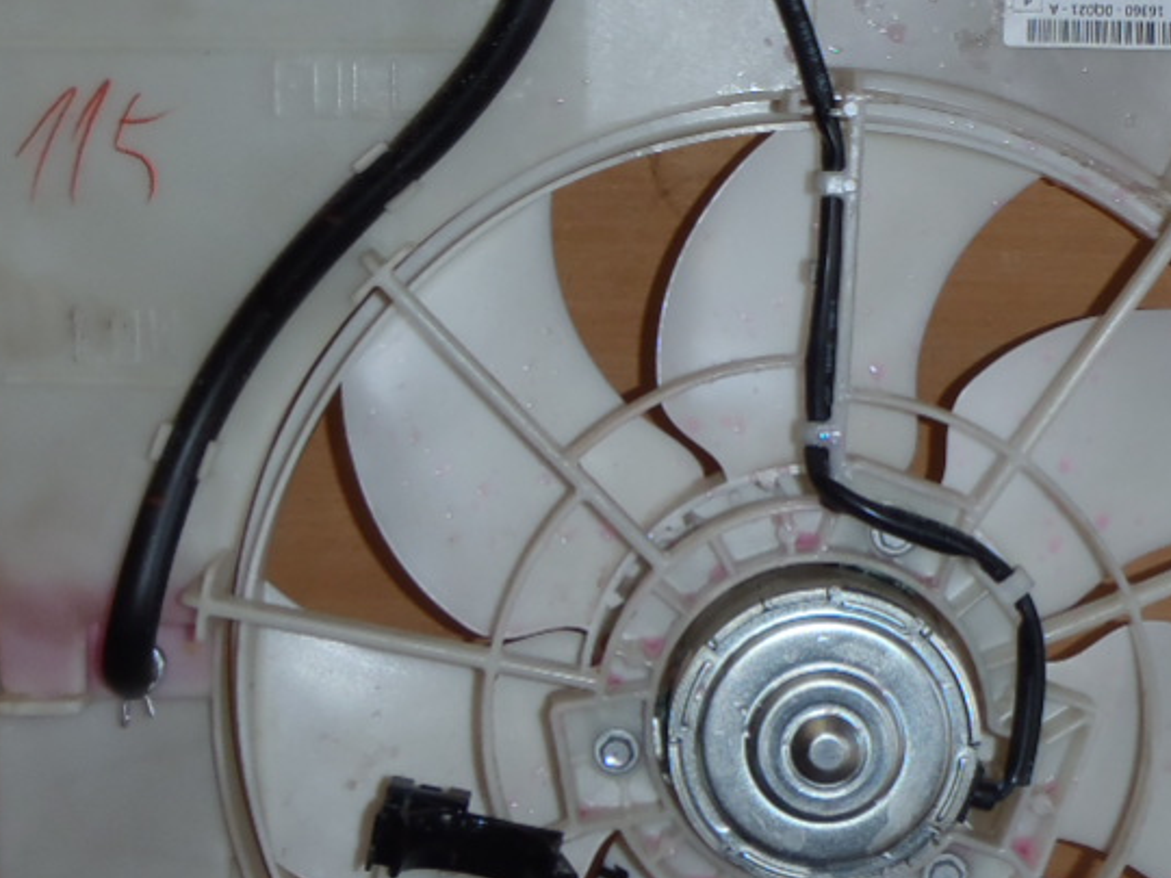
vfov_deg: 16.4
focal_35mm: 90
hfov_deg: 21.7
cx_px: 696
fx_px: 3045
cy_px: 570
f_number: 4.6
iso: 100
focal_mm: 6.83
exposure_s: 1/40
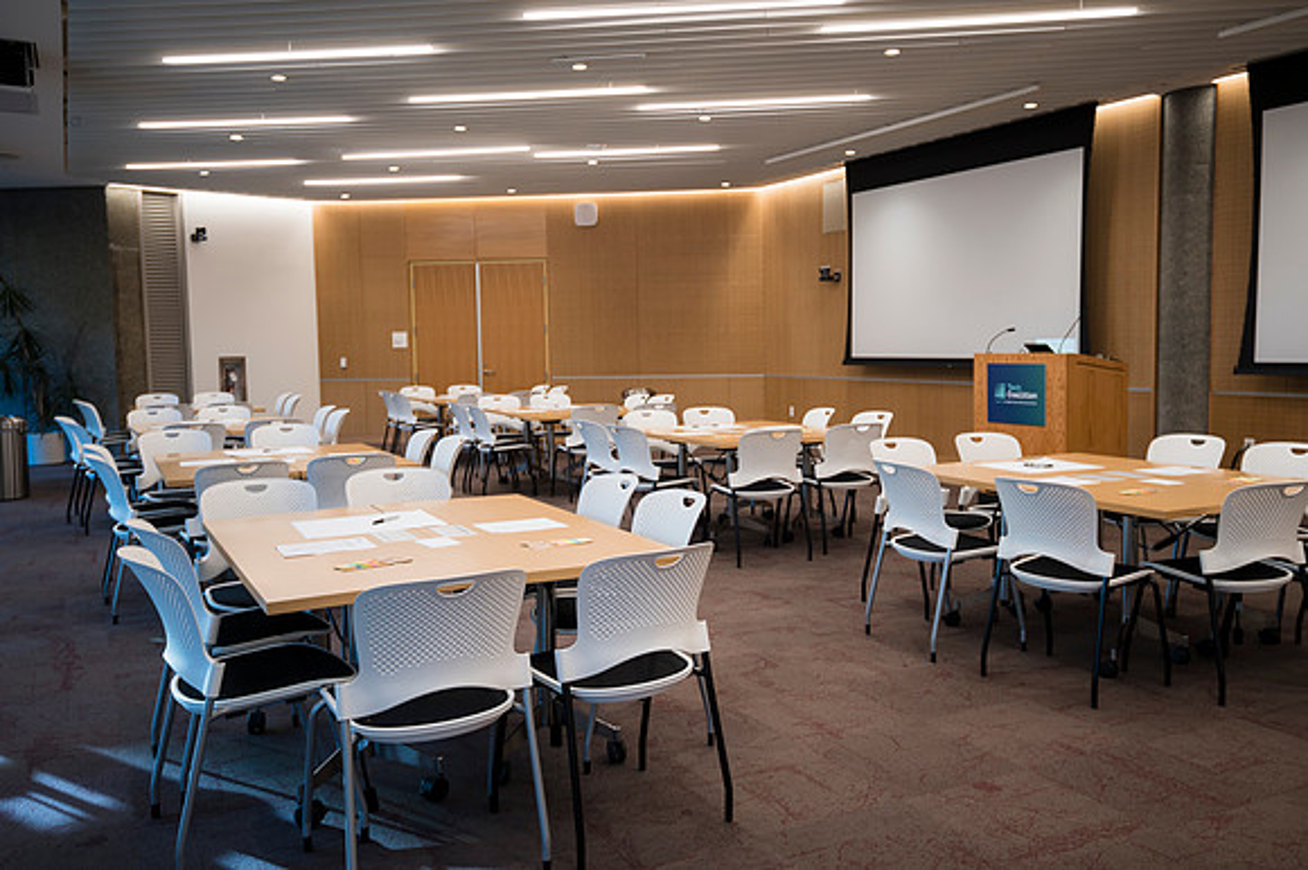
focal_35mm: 30
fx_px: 1089
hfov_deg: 62.0
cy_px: 435
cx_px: 654
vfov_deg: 43.6
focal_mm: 30
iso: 250
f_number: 4
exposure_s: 1/60
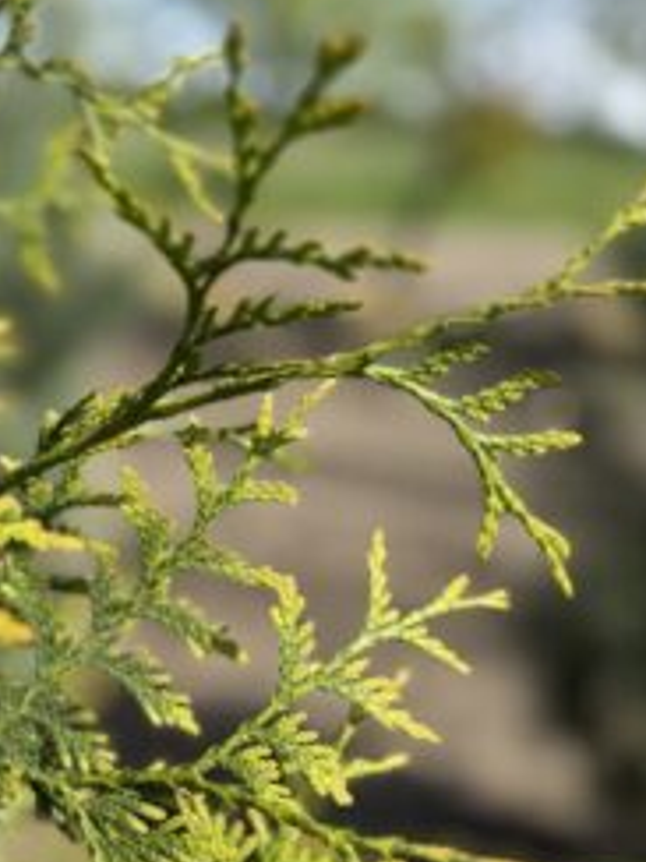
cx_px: 162
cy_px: 655
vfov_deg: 40.0
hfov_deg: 31.0
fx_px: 1145
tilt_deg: -23.0
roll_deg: -2.2
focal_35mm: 46
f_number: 1.78
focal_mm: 6.76
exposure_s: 1/2232
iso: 80
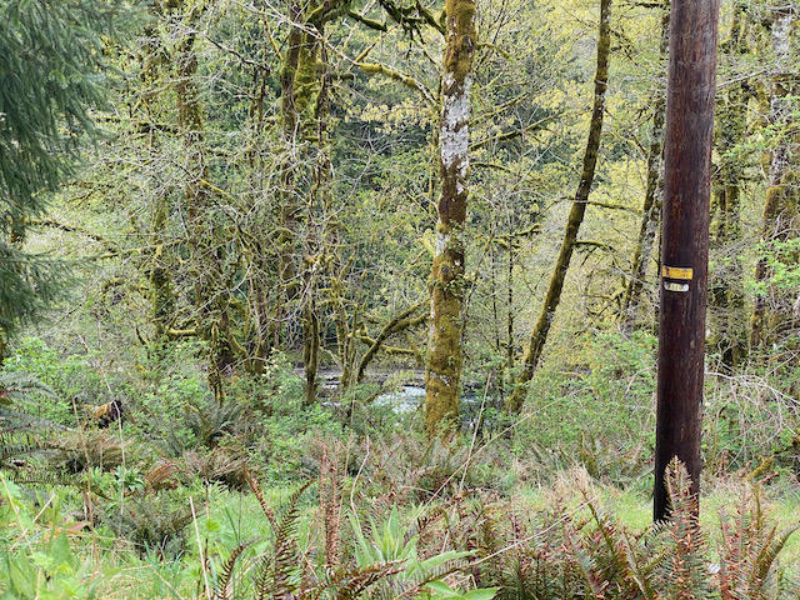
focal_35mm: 52
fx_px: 1202
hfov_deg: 36.8
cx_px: 400
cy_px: 300
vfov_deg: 28.0
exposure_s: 1/122
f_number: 2
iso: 25
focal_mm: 6
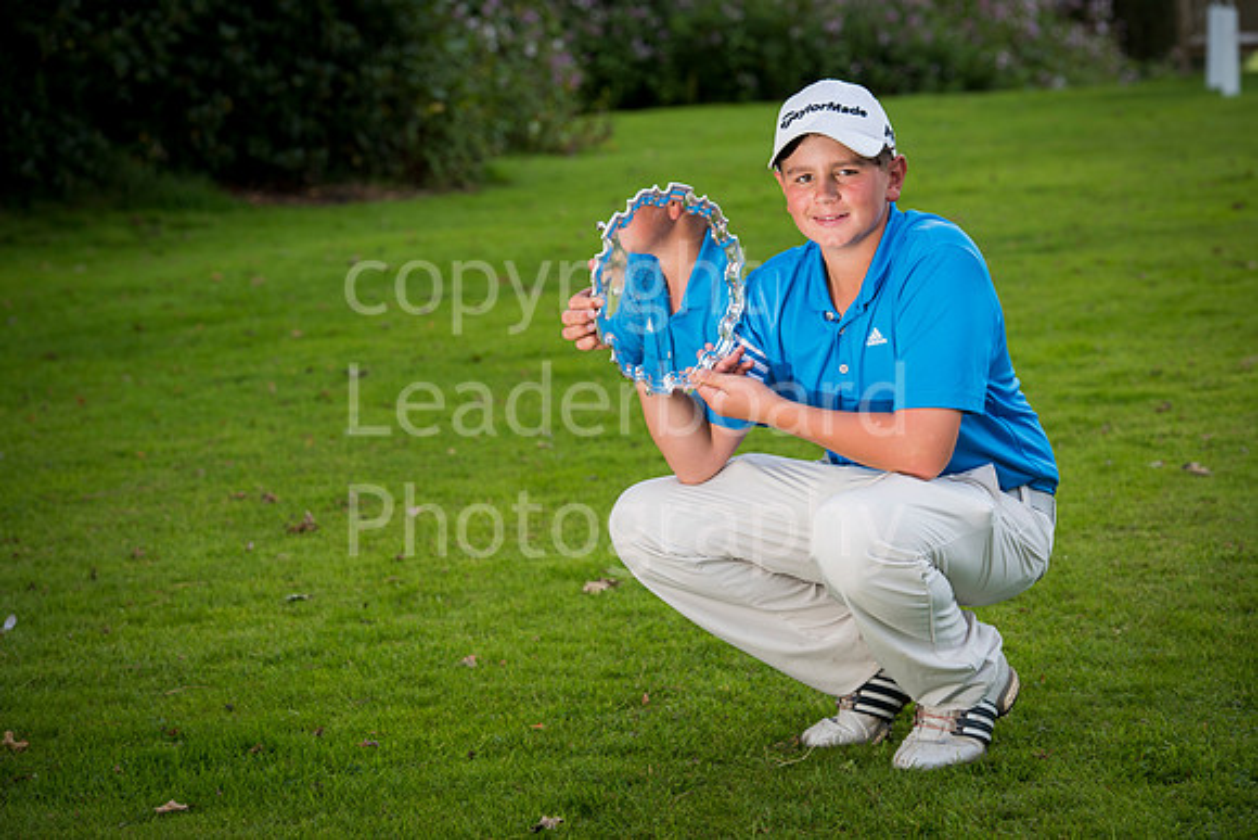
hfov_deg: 17.6
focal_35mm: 116
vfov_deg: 11.8
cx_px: 629
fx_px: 4054
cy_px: 420
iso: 250
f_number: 6.3
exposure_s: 1/160
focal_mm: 116
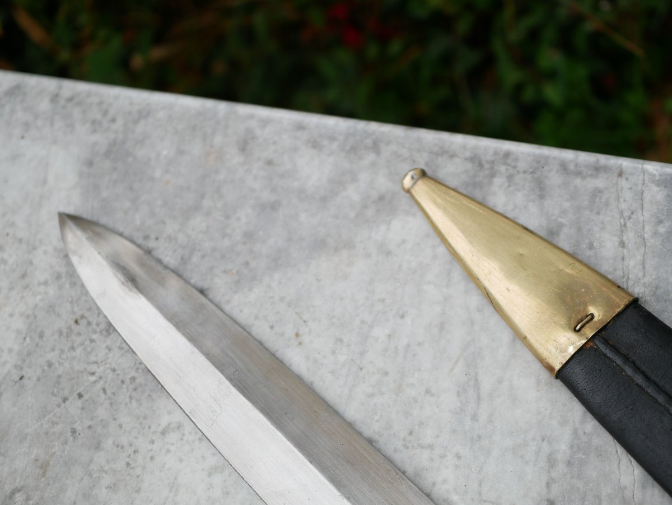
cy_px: 252
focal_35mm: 60
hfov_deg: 32.2
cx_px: 336
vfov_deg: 24.4
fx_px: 1165
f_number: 3.5
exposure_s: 1/125
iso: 250
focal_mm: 30
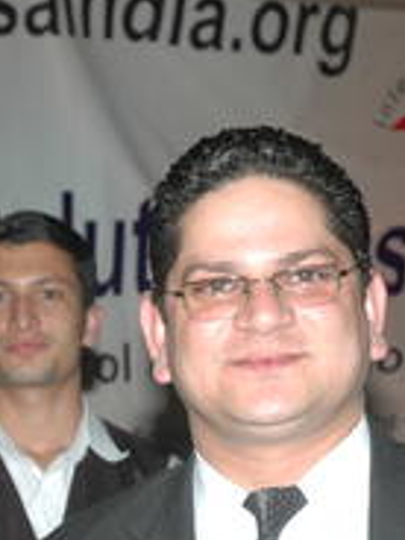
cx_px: 32
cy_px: 577
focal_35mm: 216
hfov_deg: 6.9
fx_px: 3370
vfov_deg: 9.1
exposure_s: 1/60
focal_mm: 46
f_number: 4.5
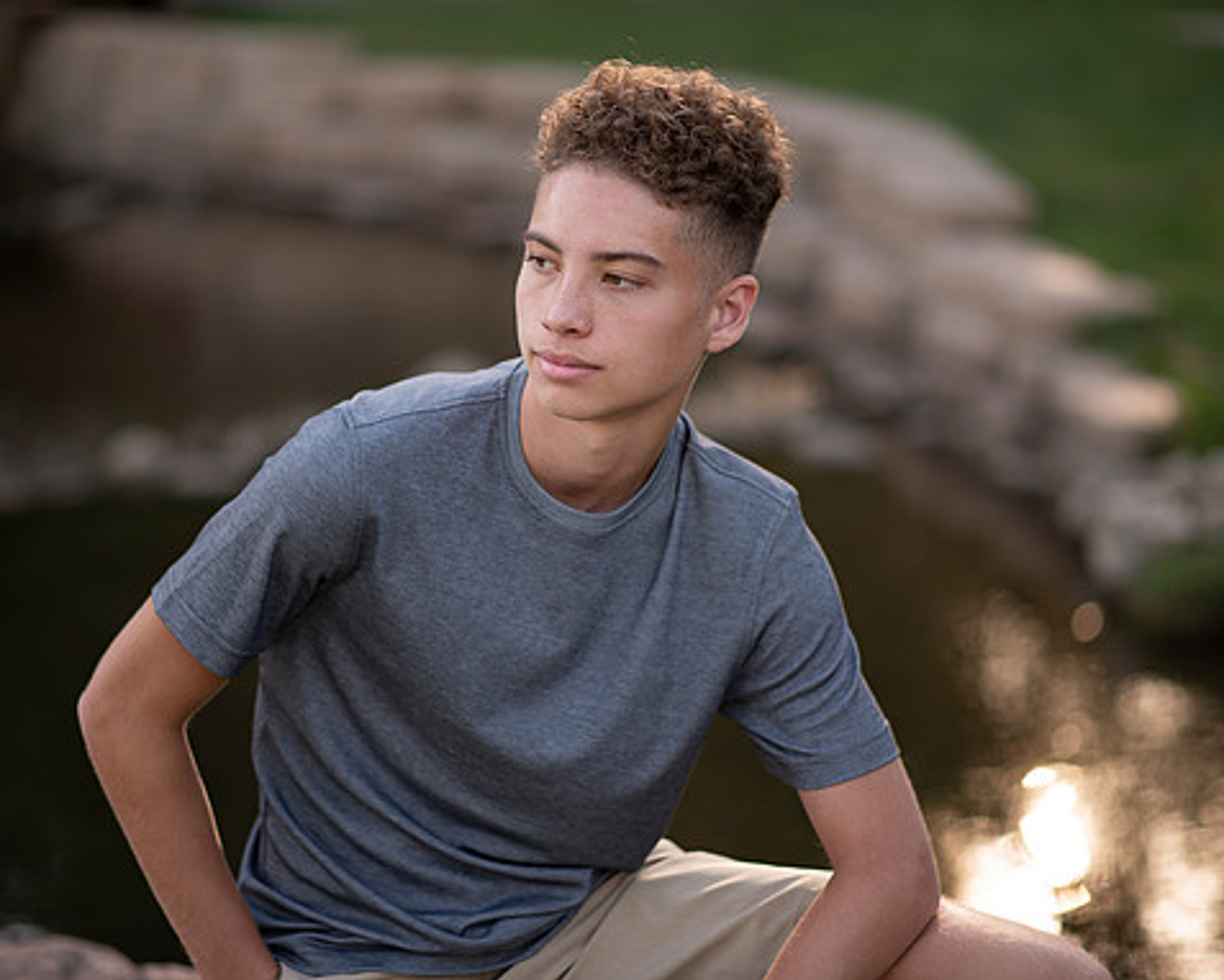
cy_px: 486
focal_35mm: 97
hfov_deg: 19.7
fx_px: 3515
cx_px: 559
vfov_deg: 15.9
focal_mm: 85
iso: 125
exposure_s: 1/400
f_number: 1.8
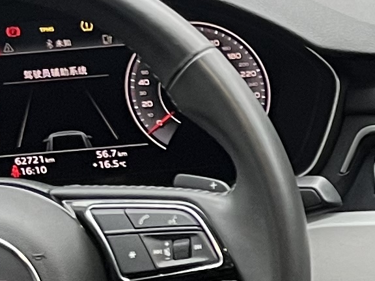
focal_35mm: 182
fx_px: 1972
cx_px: 688
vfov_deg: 8.1
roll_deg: +3.5
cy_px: 304
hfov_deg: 10.2
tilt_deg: -26.8
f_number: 1.6
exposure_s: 1/58
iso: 200
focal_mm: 5.1
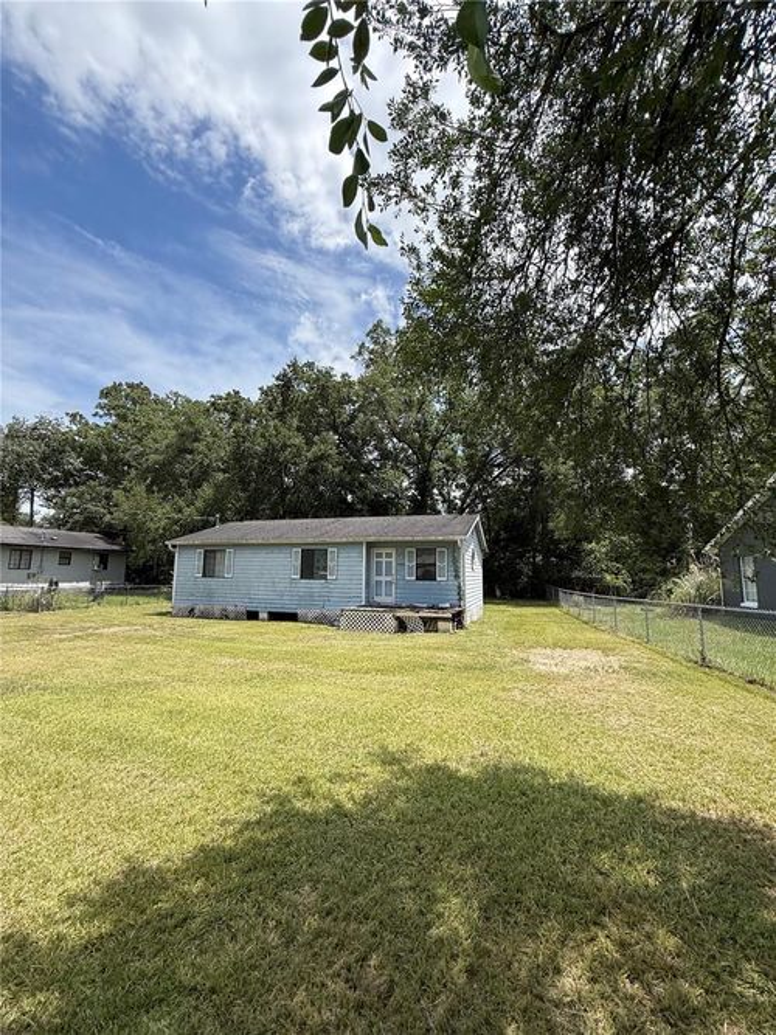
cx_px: 388
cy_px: 518
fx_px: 419
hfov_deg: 85.7
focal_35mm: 14
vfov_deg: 102.1
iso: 50
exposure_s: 1/1534
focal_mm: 2.22
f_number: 2.2
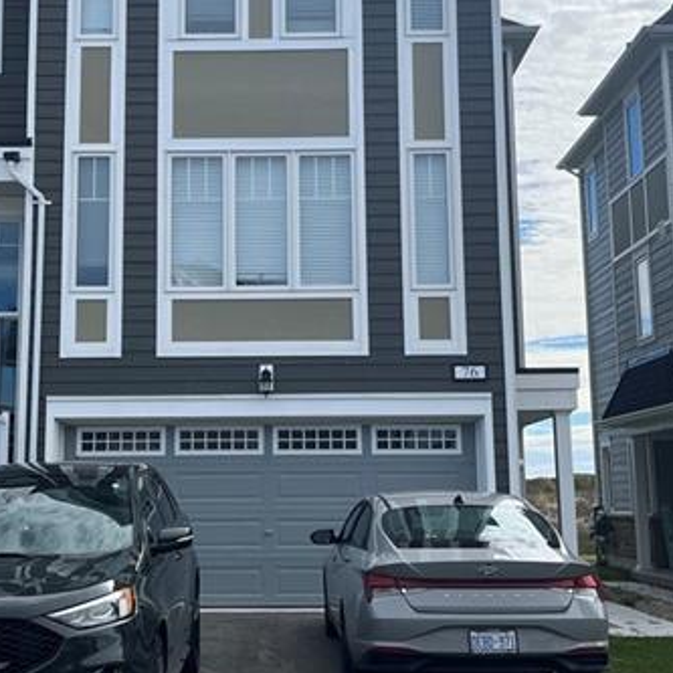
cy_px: 303
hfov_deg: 32.1
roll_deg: -0.6
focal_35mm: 53
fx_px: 1166
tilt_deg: +10.5
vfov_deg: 32.2
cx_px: 265
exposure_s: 1/2967
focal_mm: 5.1
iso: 50
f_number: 1.6
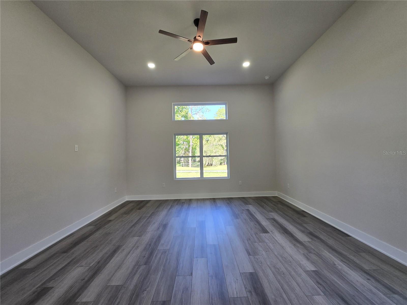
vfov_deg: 89.9
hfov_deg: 106.2
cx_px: 204
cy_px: 152
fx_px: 153
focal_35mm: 13
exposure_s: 1/60
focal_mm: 1.7
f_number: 2.2
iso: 50
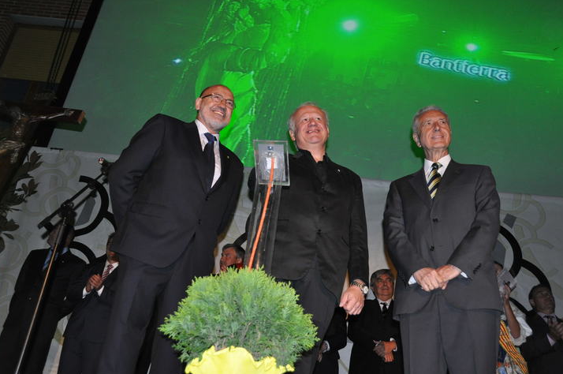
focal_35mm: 37
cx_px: 271
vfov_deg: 35.8
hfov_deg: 51.9
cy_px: 176
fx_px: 578
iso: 800
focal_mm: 22
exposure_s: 1/60
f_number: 3.8
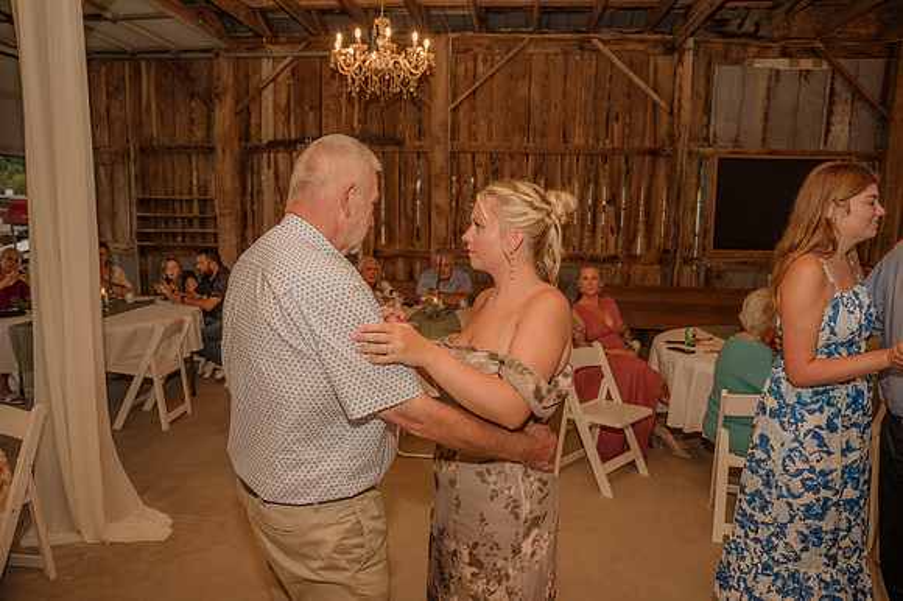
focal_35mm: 25
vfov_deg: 51.2
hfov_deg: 71.5
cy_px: 300
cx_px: 452
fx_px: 627
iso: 320
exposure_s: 1/200
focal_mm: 25
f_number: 4
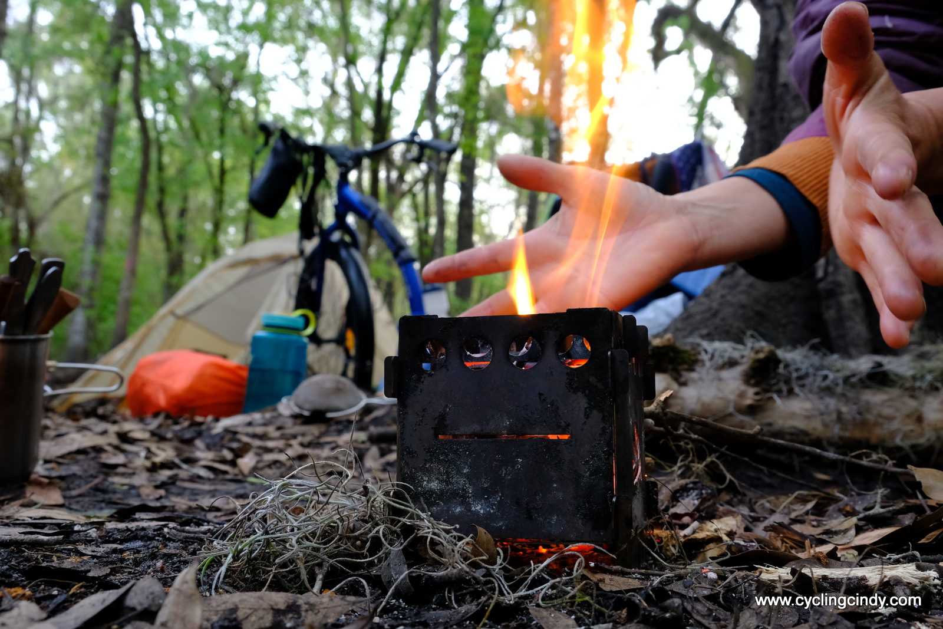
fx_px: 838
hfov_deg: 58.7
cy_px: 314
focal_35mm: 32
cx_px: 472
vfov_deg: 41.1
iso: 1600
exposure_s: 1/28
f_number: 9
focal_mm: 21.4
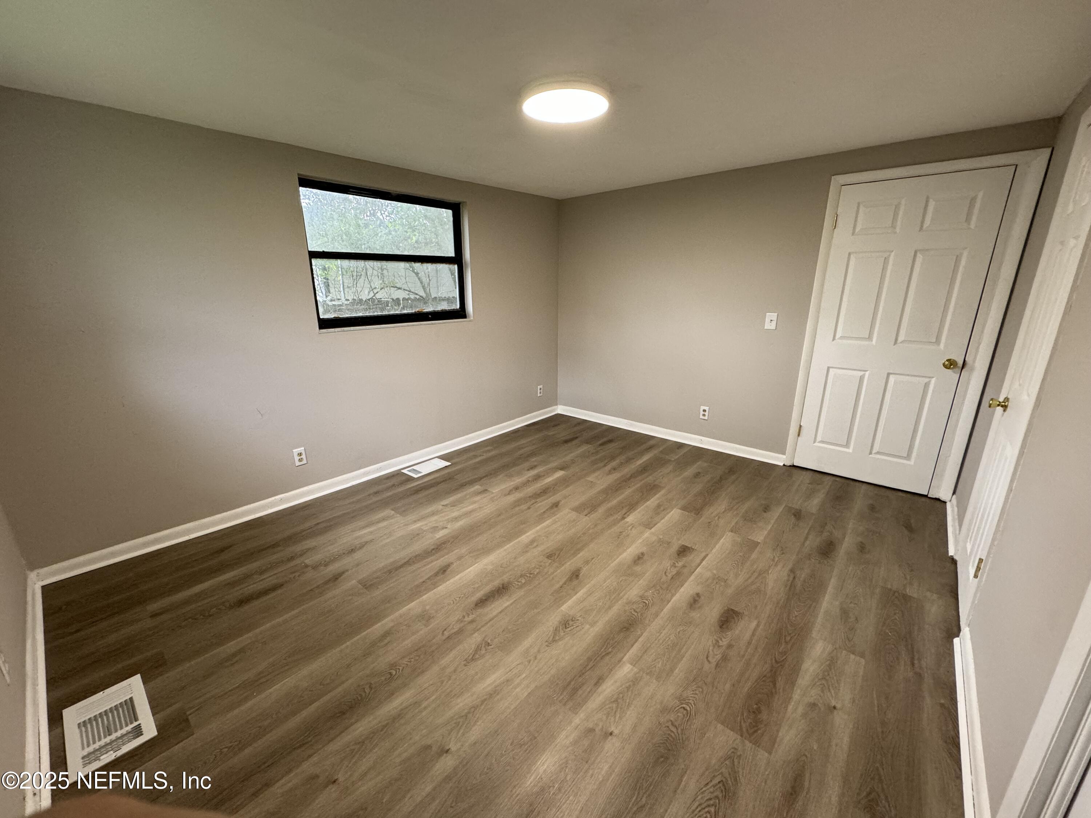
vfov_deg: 85.7
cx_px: 546
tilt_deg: -16.7
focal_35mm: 14
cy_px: 409
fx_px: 441
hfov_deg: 102.1
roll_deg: -0.1
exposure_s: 1/120
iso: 250
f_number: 2.2
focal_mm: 2.22
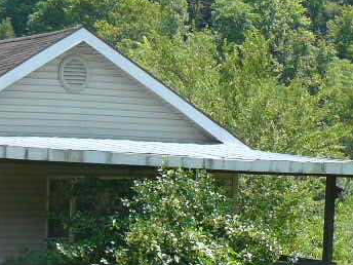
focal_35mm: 134
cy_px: 186
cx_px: 146
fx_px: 1366
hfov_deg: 14.7
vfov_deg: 11.0
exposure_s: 1/640
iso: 100
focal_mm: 6
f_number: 2.8
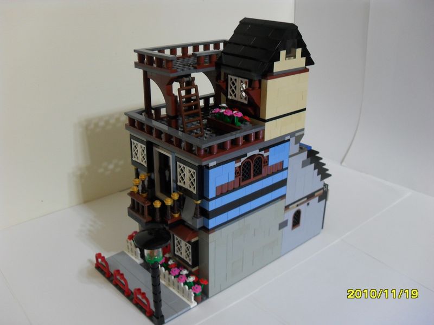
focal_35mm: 35
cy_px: 162
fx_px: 439
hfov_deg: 52.6
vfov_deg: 40.7
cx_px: 217
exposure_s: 1/10
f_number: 2.8
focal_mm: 6.2
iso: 200
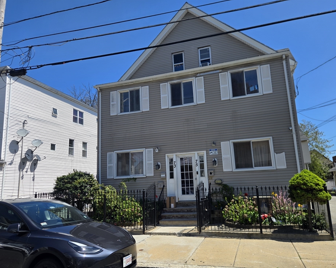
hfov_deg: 68.1
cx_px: 175
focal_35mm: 25
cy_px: 139
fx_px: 249
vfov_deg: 56.8
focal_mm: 5.4
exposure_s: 1/1814
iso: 25
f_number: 1.8
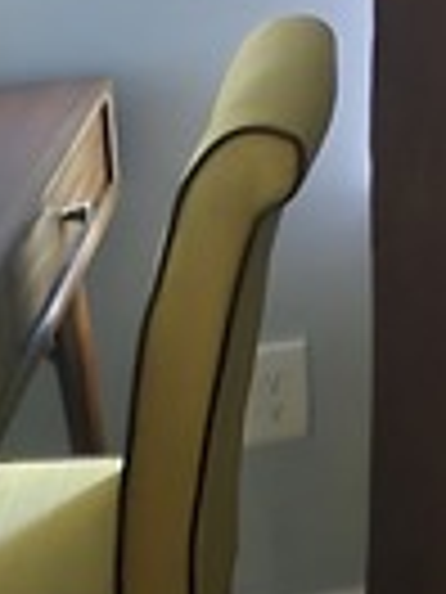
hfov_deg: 10.8
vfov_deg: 15.6
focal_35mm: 116
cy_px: -295
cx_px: 1081
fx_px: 1993
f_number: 1.8
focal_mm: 5.4
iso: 2500
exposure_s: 1/17.2
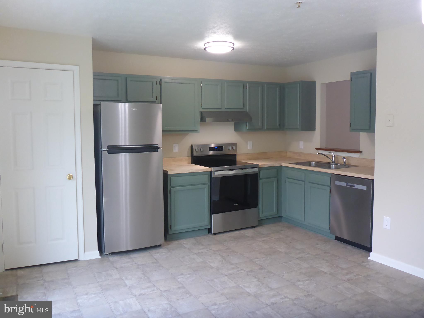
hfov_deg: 63.4
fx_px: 343
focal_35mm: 28
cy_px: 159
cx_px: 212
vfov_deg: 49.7
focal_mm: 4.9
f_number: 3.3
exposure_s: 1/60
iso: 400
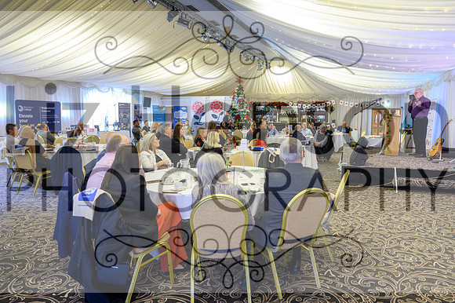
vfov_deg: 47.9
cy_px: 145
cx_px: 234
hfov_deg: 67.4
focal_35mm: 27
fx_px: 341
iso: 8000
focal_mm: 24
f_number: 4
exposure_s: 1/100
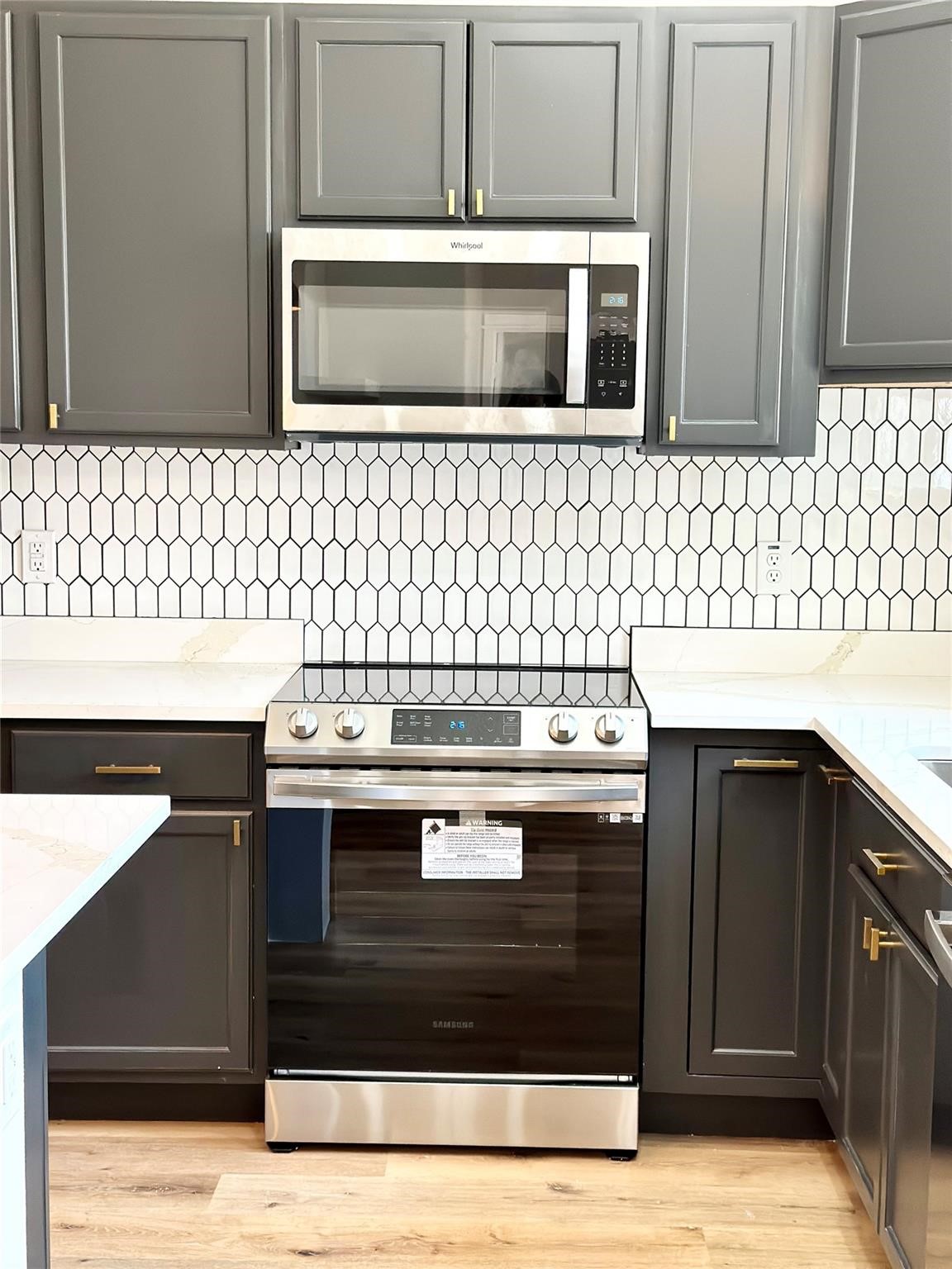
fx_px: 1760
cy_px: 634
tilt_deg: -7.0
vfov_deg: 39.7
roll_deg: -0.7
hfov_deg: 30.3
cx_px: 476
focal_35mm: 48
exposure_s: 1/120
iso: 200
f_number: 1.78
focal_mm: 6.86
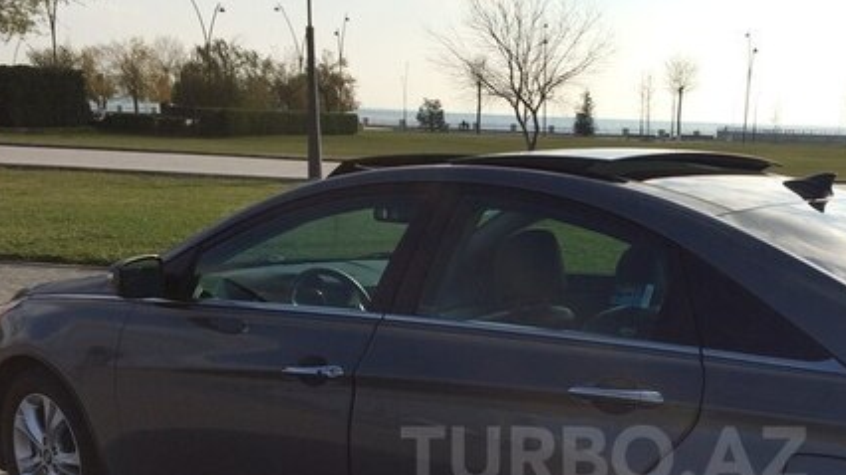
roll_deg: -1.8
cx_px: 604
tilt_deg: -16.5
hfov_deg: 41.2
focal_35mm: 49
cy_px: 456
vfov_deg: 23.5
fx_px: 1099
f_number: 2.2
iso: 32
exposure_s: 1/2740
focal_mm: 4.15
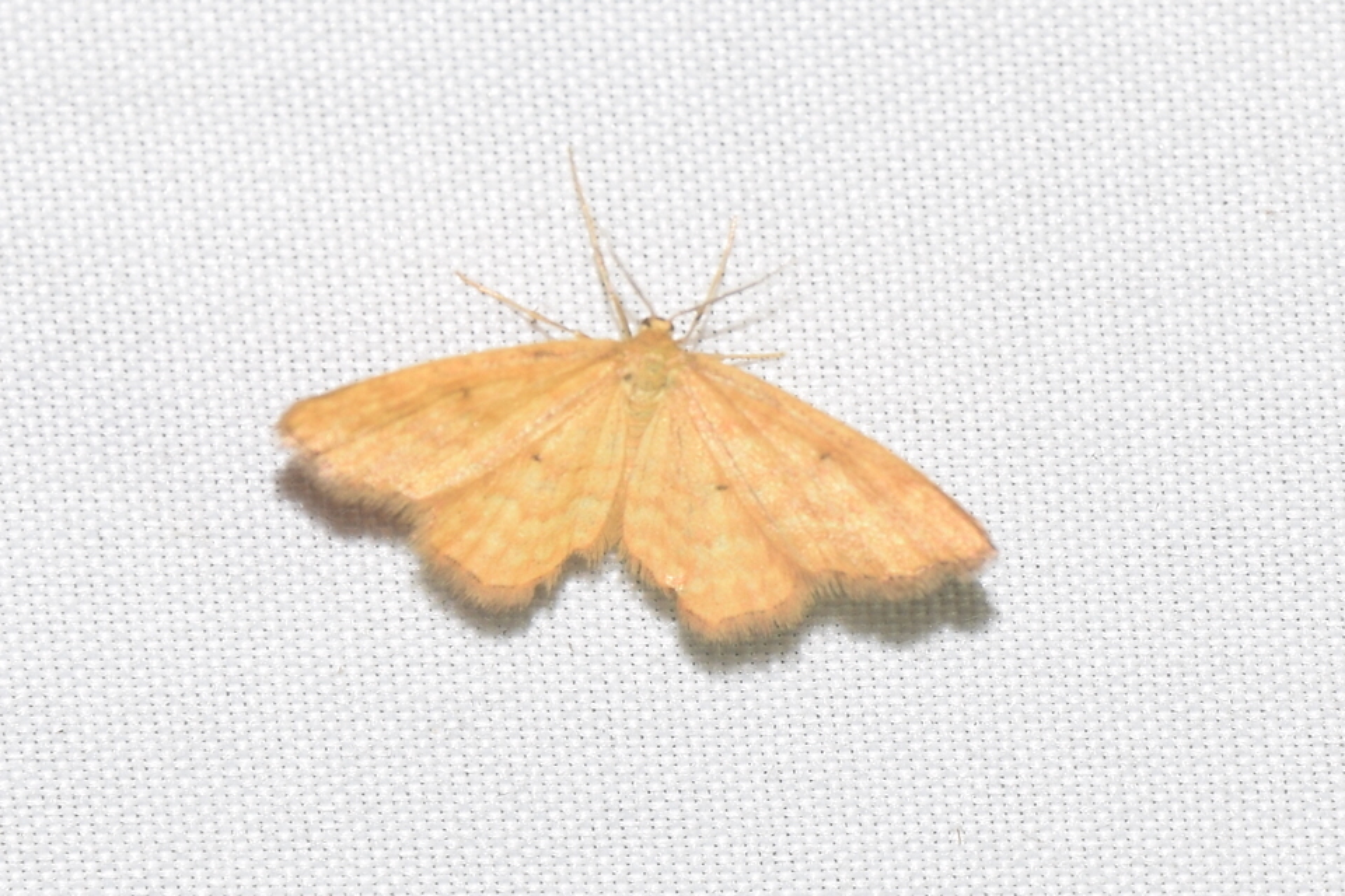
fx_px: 7845
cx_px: 672
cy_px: 448
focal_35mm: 210
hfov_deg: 9.8
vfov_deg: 6.5
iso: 100
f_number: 13
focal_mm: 140
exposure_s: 1/60
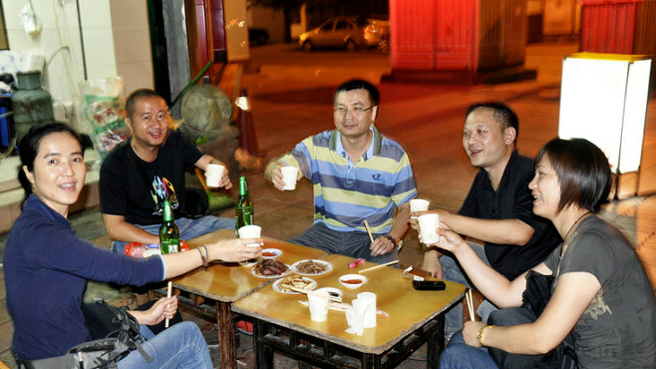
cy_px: 191
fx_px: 713
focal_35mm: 41
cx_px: 306
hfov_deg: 49.4
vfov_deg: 29.0
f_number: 3.8
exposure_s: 1/1.3
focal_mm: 24
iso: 200
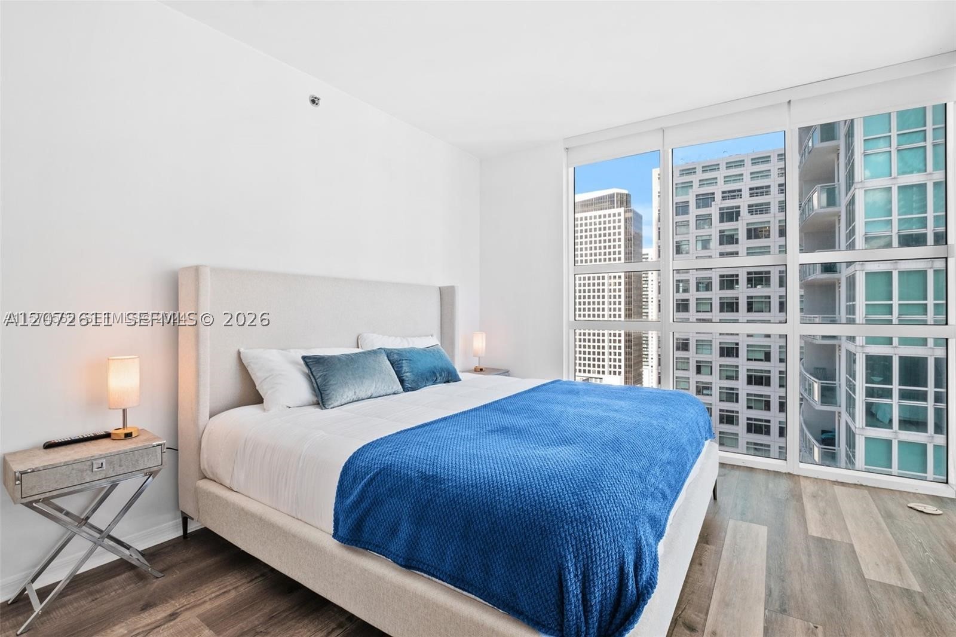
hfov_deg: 100.4
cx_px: 478
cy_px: 318
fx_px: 398
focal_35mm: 15
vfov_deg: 77.3
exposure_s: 1/30
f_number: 8
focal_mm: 10
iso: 200
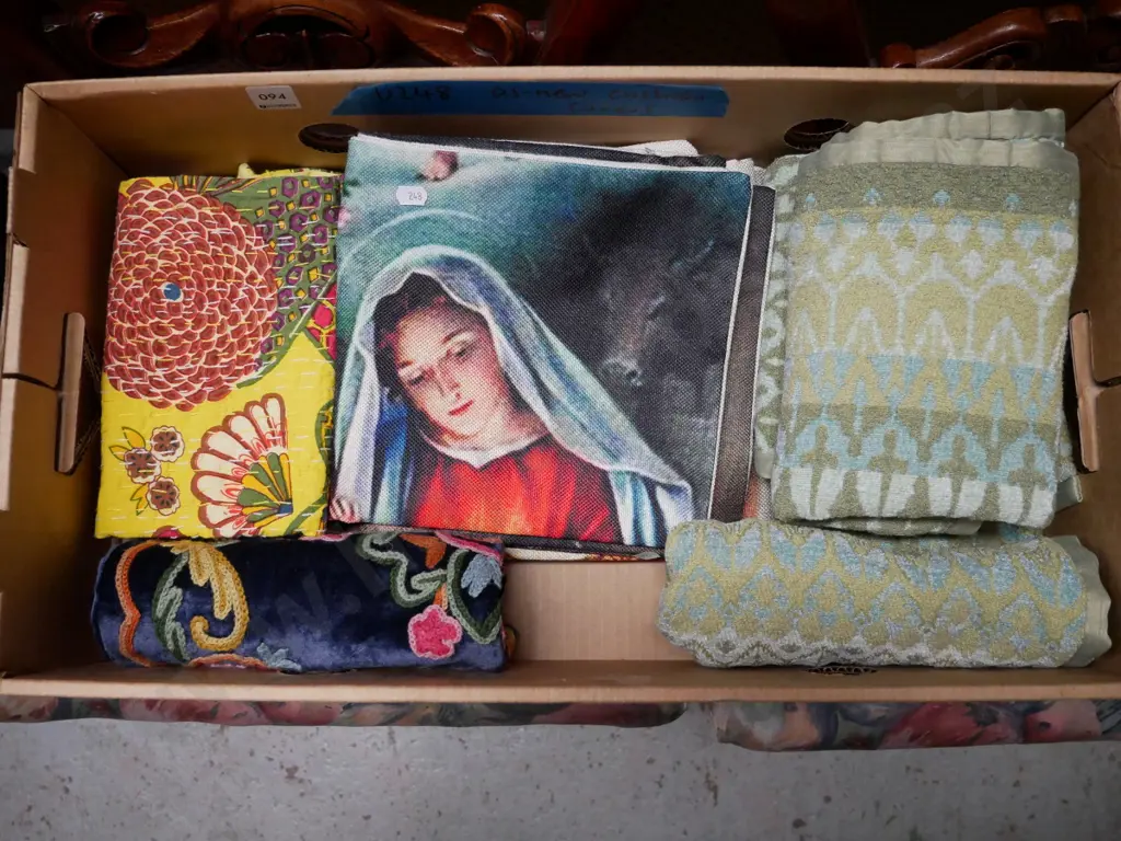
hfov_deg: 54.0
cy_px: 420
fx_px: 1101
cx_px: 560
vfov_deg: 41.8
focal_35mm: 34
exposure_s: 1/60
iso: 2000
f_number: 4
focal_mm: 17
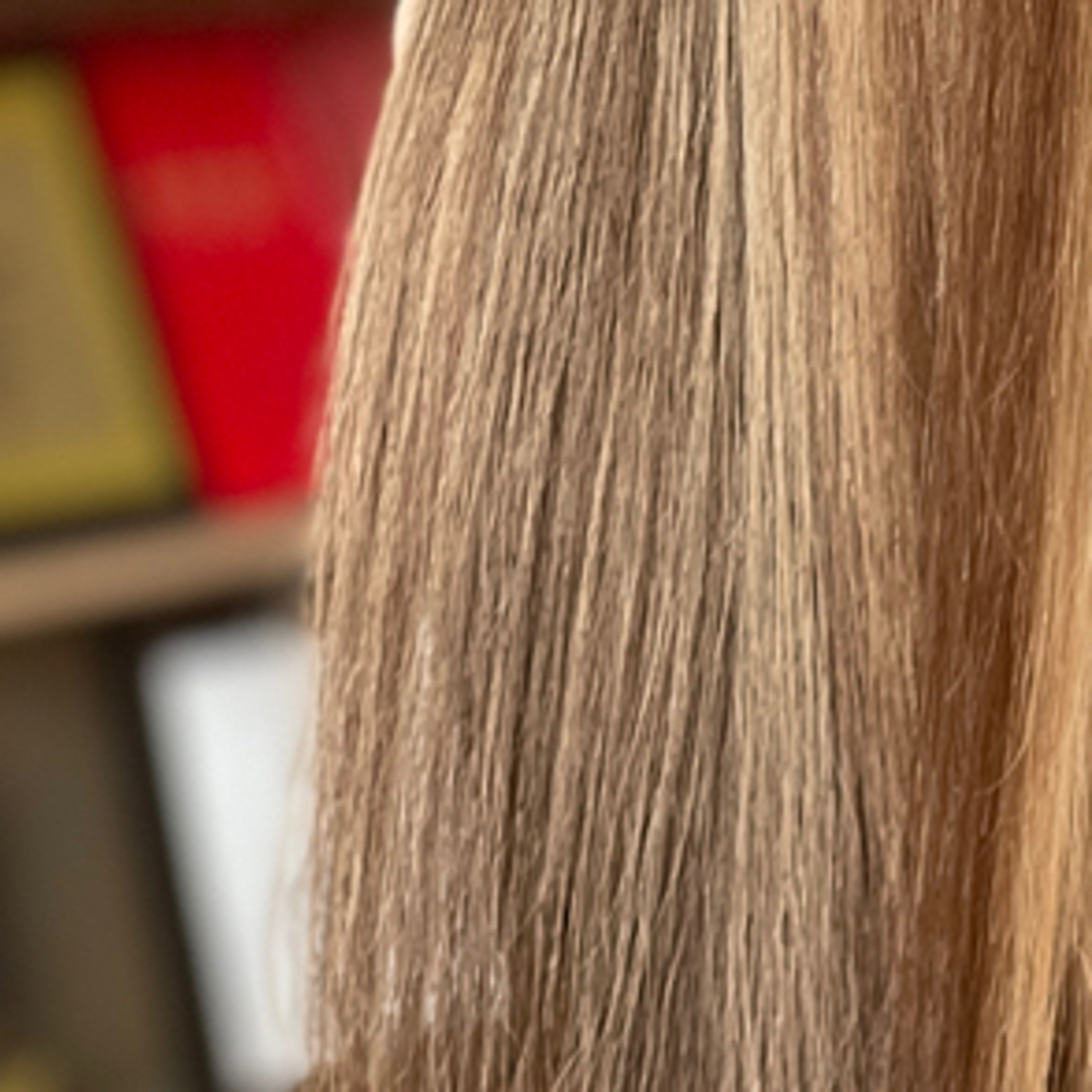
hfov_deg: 8.5
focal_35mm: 205
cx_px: 1148
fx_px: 7317
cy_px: 41
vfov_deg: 8.5
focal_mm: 7.5
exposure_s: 1/121
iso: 40
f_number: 2.2
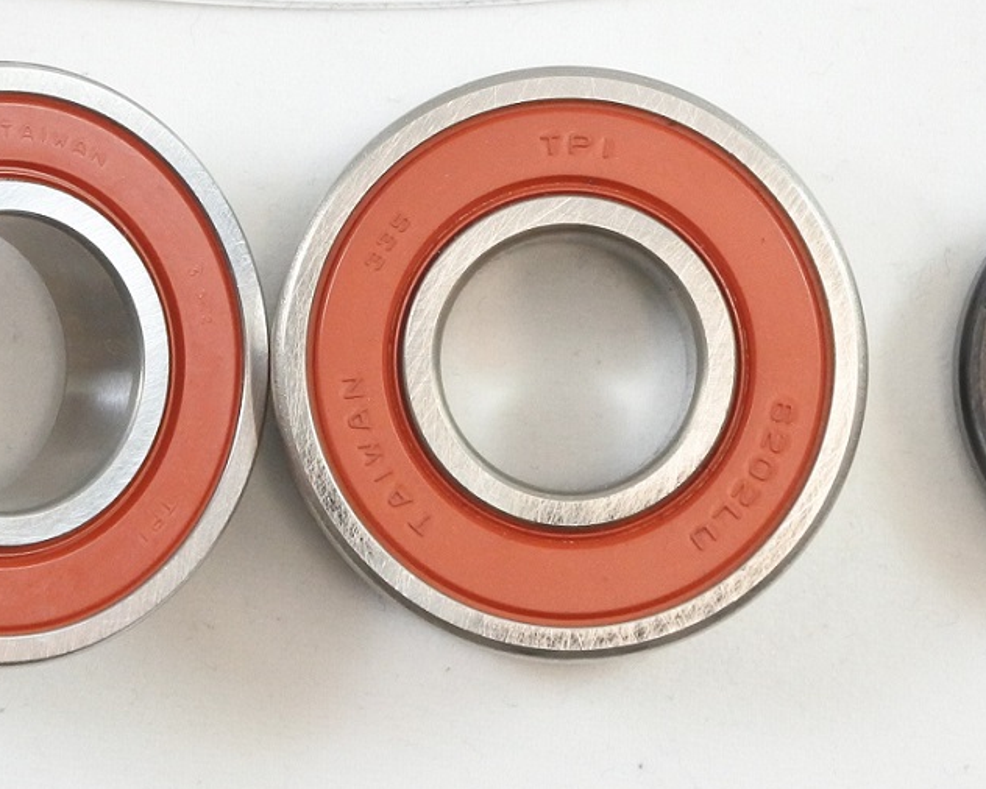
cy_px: 102
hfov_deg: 11.5
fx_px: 4904
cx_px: 354
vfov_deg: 9.2
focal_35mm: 168
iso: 800
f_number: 4.8
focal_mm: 21.8
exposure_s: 1/125
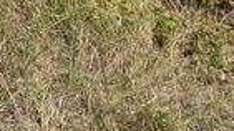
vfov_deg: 11.5
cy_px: -242
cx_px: -300
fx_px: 440
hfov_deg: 16.2
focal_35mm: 71
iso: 32
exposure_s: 1/2517
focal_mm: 2.2
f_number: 1.9
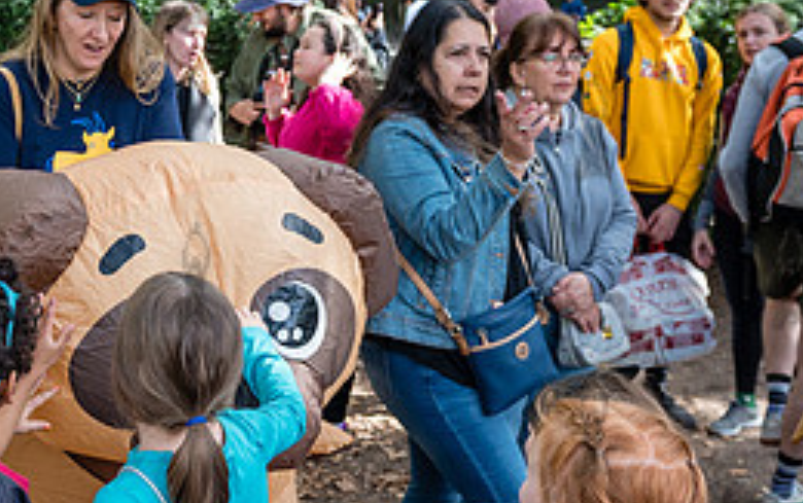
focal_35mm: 59
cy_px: 275
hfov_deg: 33.8
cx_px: 191
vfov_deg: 22.0
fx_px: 1292
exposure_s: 1/1000
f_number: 4
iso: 1000
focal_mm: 26
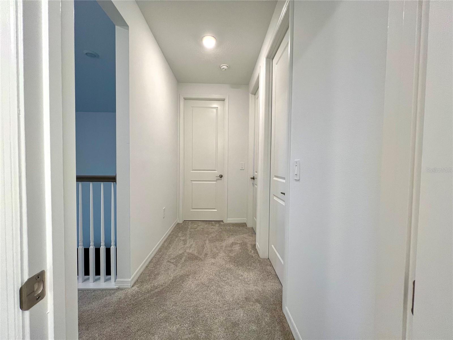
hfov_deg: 106.2
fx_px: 170
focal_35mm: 13
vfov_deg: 89.9
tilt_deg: -1.7
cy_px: 170
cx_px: 226
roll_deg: -0.3
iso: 160
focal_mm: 1.57
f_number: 1.8
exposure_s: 1/120
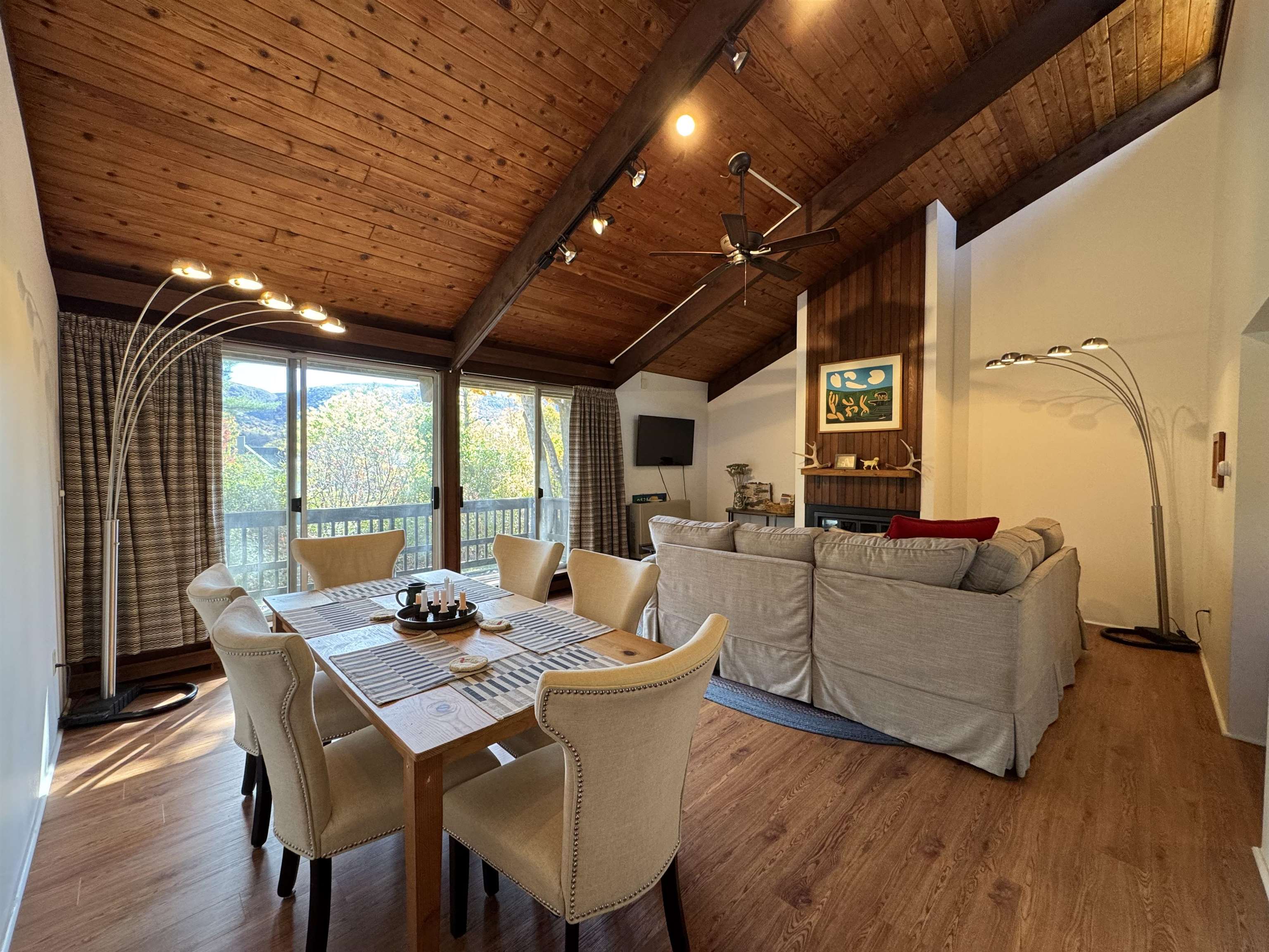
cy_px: 476
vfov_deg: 85.7
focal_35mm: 14
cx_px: 634
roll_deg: +0.0
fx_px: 513
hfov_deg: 102.1
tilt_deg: -2.2
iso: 200
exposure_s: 1/120
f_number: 2.2
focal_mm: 2.22
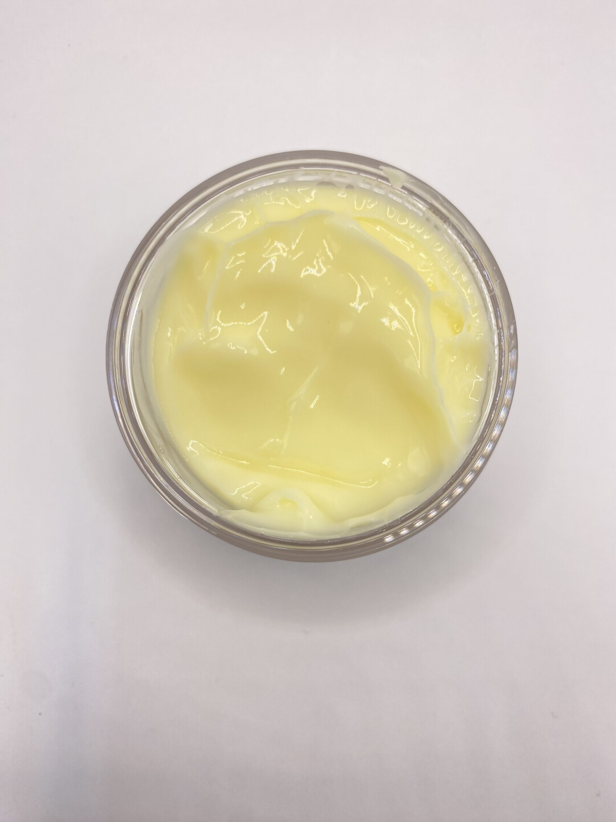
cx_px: 308
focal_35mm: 25
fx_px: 593
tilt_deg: -85.6
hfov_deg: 54.9
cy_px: 411
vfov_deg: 69.4
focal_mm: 4.25
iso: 32
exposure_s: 1/308
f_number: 1.8
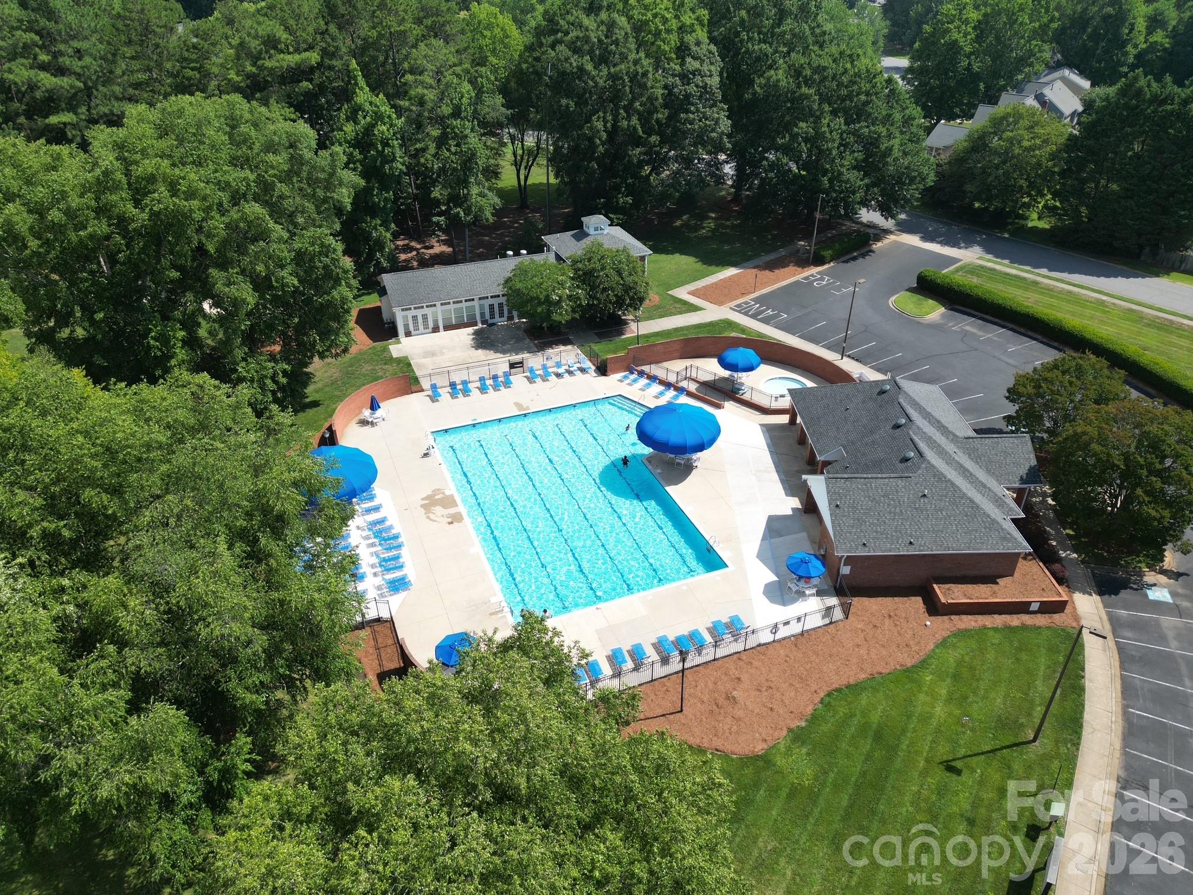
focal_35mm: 24
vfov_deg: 56.8
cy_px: 448
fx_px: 827
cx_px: 596
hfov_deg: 71.6
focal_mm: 6.72
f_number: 1.7
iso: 100
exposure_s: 1/500
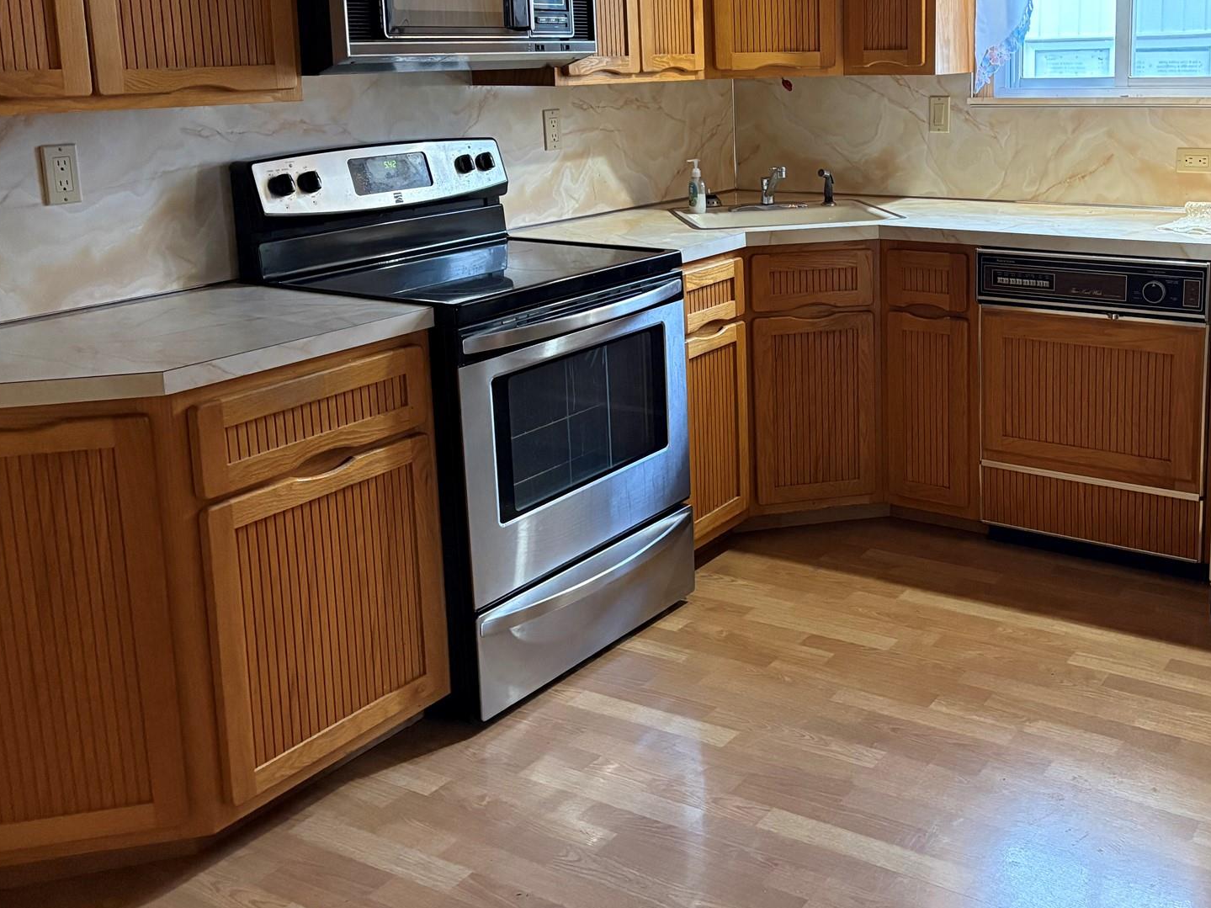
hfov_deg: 49.4
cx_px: 795
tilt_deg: -10.5
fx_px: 1294
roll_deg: +1.3
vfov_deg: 38.0
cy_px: 268
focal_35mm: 37
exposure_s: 1/40
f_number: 1.6
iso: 500
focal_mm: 5.96
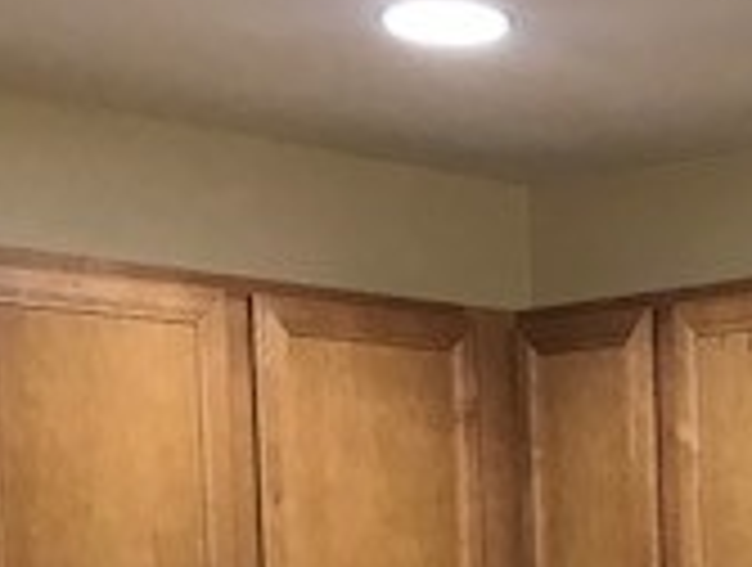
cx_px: 932
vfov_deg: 12.9
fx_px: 2329
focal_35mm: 107
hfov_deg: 17.4
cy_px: 936
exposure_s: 1/15
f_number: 1.8
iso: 40
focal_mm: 3.99
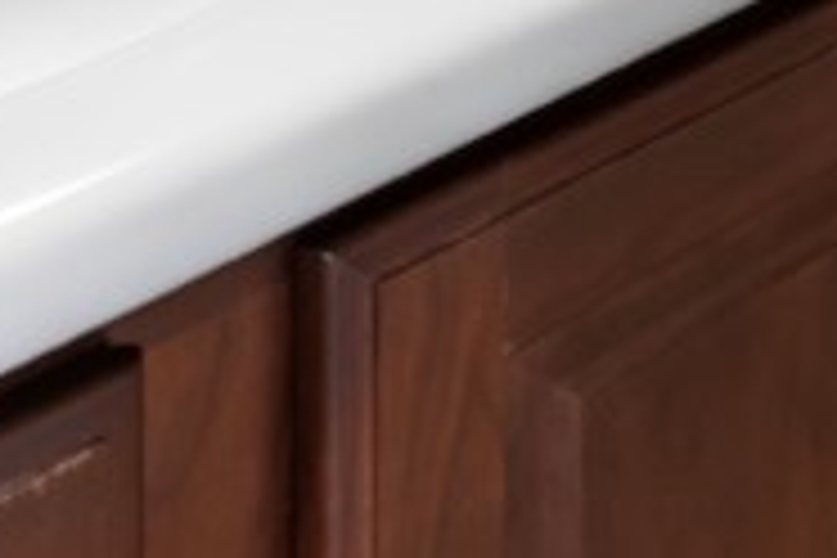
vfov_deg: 10.5
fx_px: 2302
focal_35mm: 99
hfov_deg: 17.4
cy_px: -1040
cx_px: 1440
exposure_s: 1/6
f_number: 8
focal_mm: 17
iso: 400
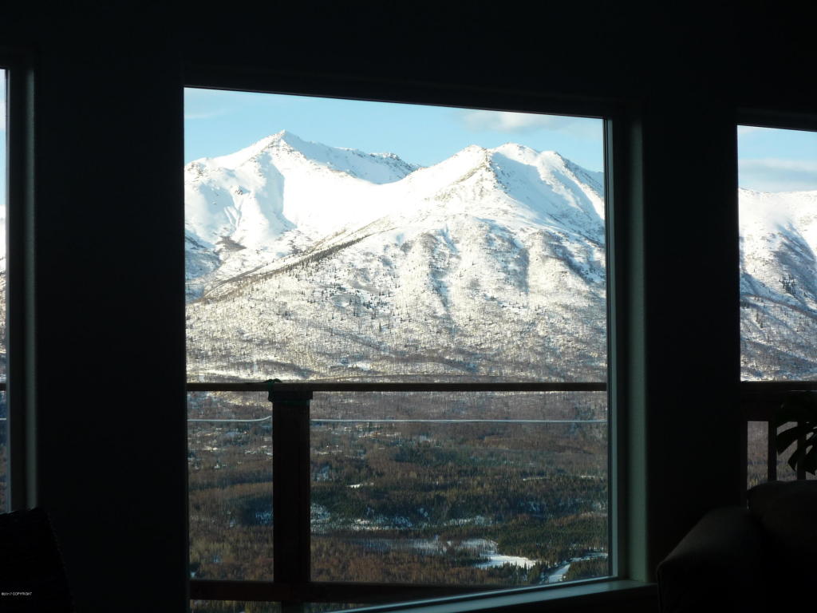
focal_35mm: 61
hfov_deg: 31.7
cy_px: 306
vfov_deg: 24.0
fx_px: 1440
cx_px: 408
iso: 100
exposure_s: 1/200
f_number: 5.2
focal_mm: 10
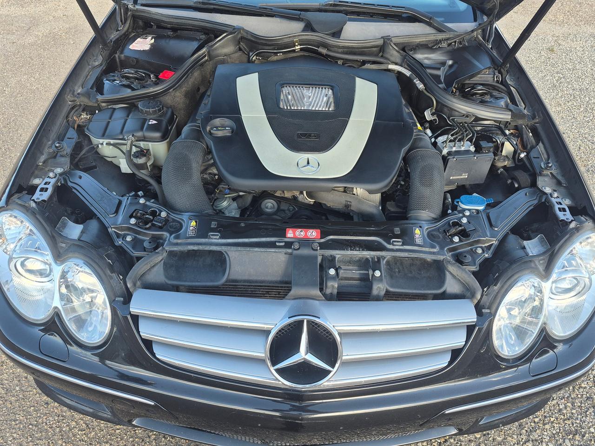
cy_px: 223
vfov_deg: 58.9
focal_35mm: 23
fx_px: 395
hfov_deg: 73.9
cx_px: 298
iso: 80
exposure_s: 1/742
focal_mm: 5.4
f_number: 1.8
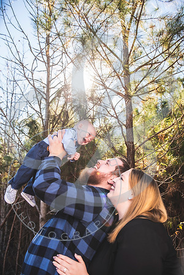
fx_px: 245
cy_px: 138
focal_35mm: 32
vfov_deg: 58.7
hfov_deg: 41.1
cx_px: 92
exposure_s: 1/250
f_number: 4
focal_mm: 32
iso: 100
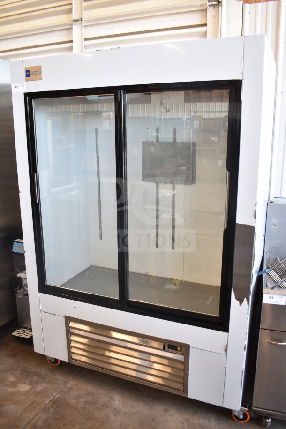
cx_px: 143
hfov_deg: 43.6
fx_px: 357
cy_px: 214
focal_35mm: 30
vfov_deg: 61.9
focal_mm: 20
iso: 400
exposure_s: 1/30
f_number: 3.5
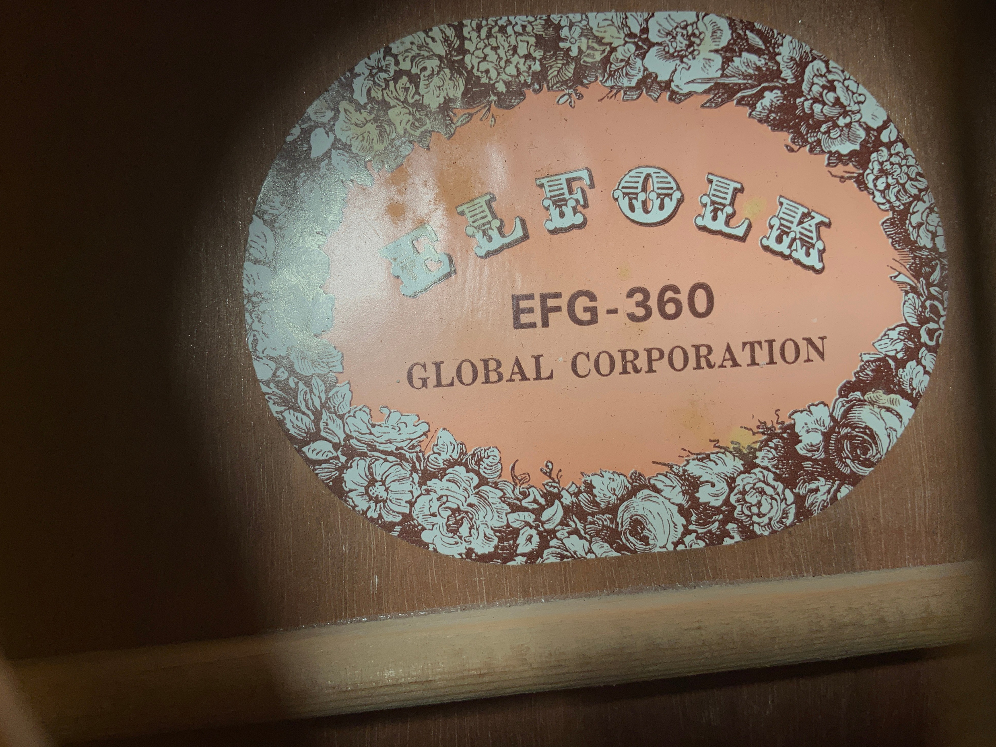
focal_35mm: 30
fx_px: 863
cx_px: 488
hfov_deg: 60.0
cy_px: 384
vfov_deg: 46.8
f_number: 1.8
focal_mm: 3
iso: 25
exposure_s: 1/156
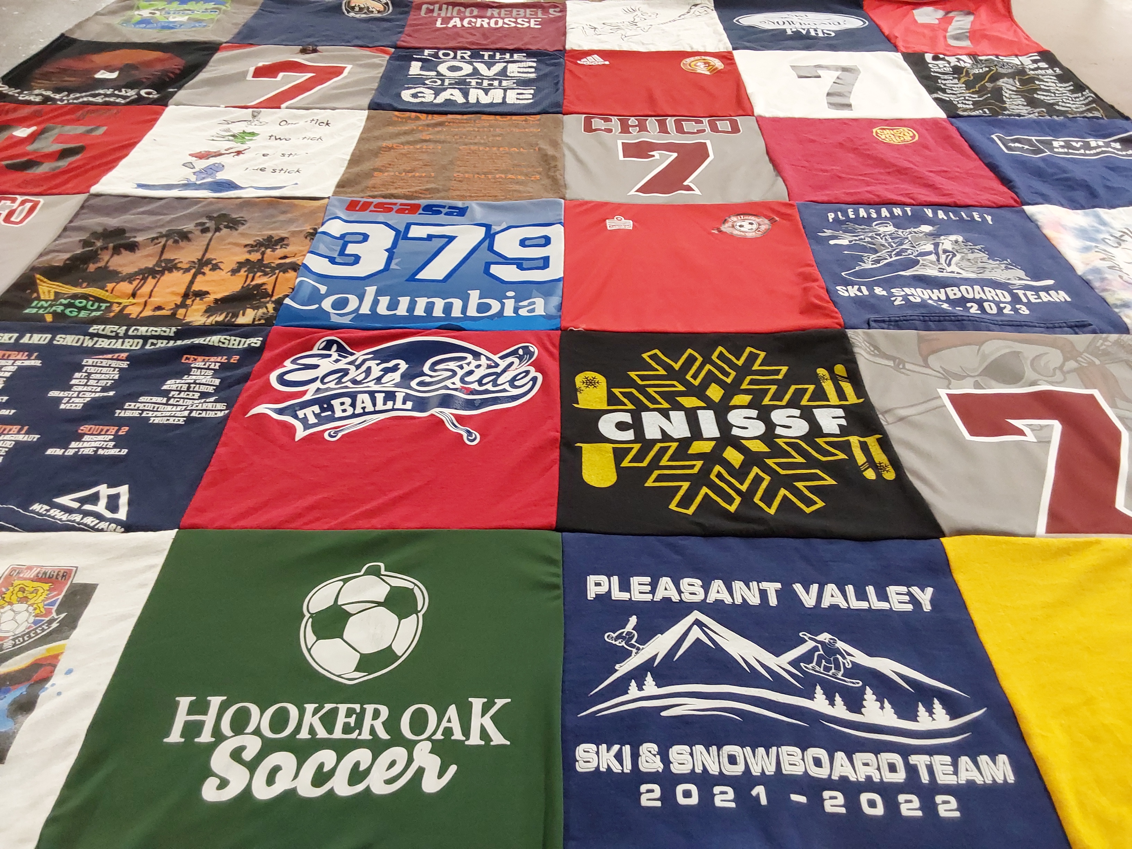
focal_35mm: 28
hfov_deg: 63.4
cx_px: 566
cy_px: 424
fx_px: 916
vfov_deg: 49.7
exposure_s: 1/60
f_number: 1.9
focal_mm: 2.91
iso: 200
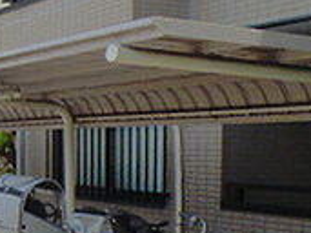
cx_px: -200
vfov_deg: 19.6
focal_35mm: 75
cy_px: 144
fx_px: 673
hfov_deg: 20.7
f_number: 5.6
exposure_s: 1/500
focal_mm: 3.58
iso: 400
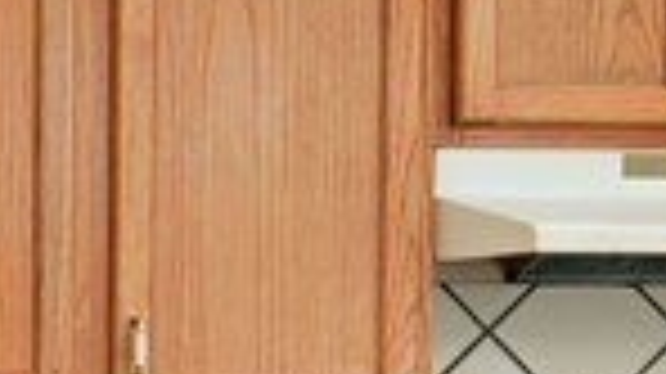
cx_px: -493
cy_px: 484
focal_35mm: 119
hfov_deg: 15.7
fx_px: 2097
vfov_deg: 10.0
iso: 100
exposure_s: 1/6
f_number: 5.6
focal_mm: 15.5
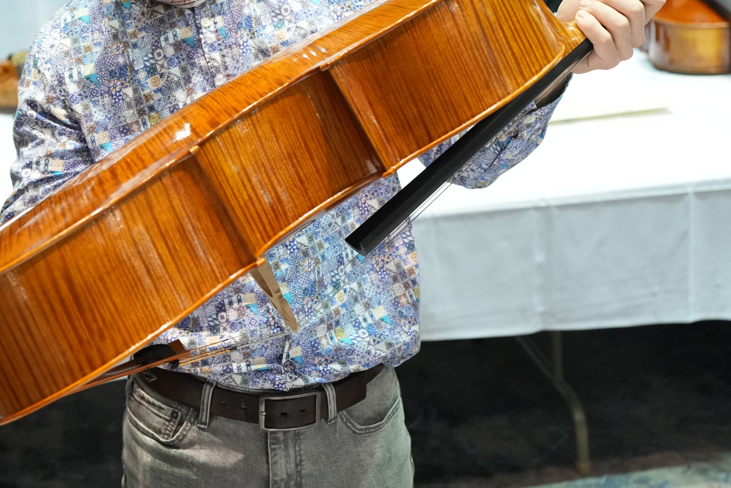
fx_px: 1604
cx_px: 293
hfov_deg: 25.6
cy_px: 103
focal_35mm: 79
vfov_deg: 17.1
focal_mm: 35
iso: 3200
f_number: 2.8
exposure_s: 1/125
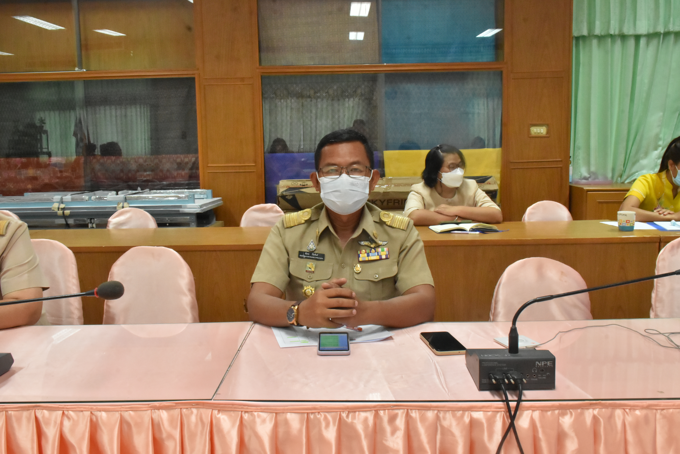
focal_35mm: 36
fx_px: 680
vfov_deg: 36.9
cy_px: 227
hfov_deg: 53.1
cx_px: 340
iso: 3200
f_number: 18
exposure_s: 1/25
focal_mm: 24
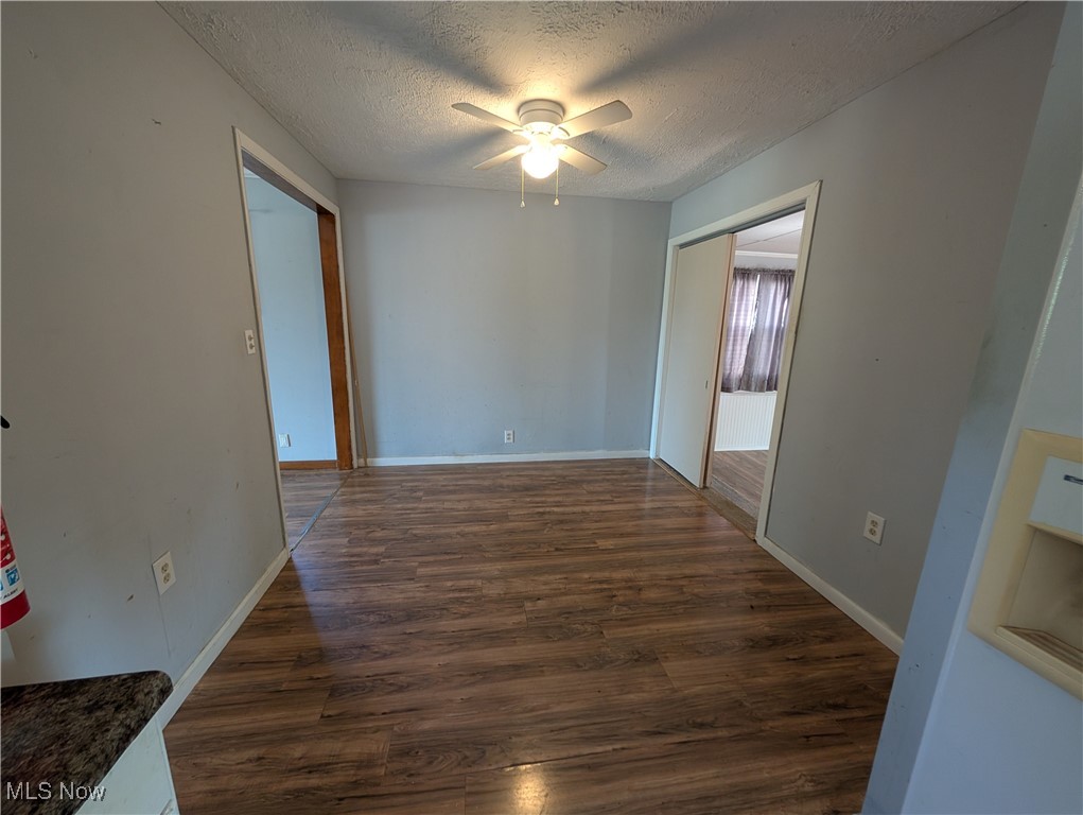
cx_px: 542
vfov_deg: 94.6
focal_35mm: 12
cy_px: 408
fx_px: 376
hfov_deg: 110.5
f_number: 1.7
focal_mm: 2.02
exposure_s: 1/60
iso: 259
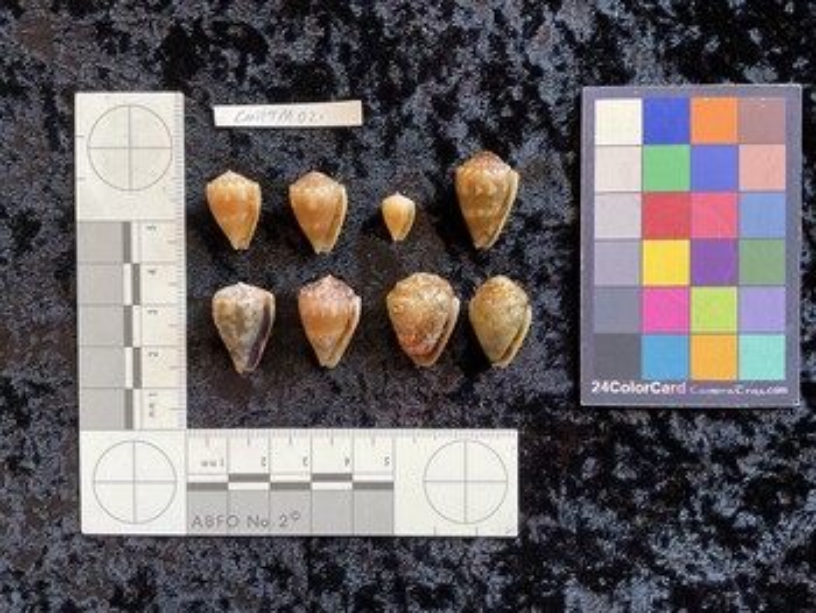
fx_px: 684
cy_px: 306
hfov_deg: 61.6
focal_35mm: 29
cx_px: 408
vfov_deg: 48.3
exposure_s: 1/50
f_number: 1.8
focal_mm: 3
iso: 50
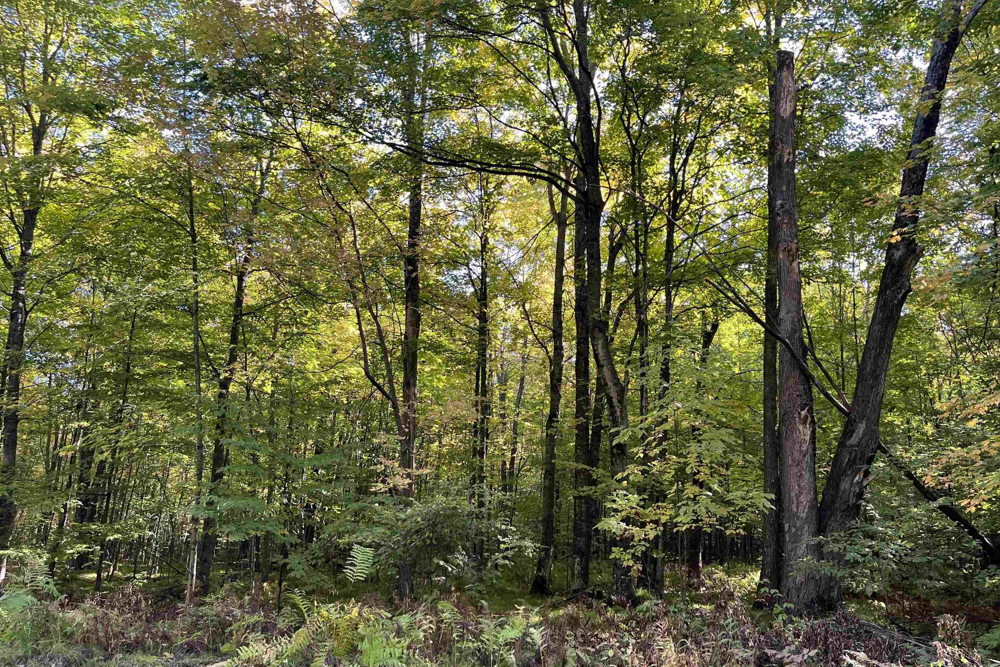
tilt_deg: +13.2
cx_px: 514
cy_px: 352
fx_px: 778
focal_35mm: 28
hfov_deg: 65.5
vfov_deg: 46.4
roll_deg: -1.5
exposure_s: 1/121
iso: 64
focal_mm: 5.1
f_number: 1.6
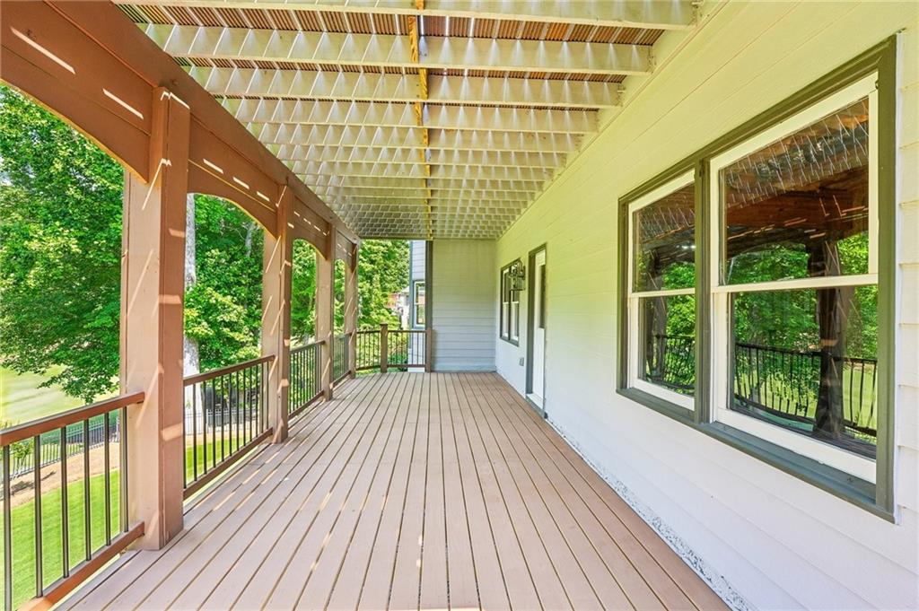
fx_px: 357
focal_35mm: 14
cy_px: 306
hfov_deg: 104.3
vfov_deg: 81.1
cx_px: 460
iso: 320
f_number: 8
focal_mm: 14
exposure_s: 1/80
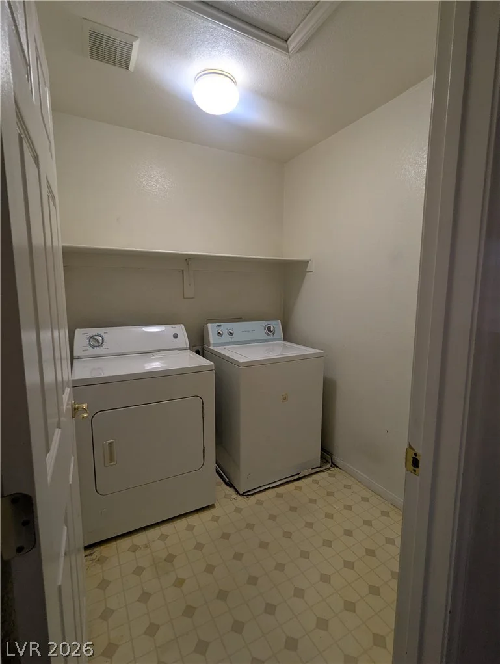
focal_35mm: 16
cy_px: 332
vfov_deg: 94.4
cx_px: 250
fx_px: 307
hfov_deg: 78.3
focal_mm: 2.35
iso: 59
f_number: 2.2
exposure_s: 1/24
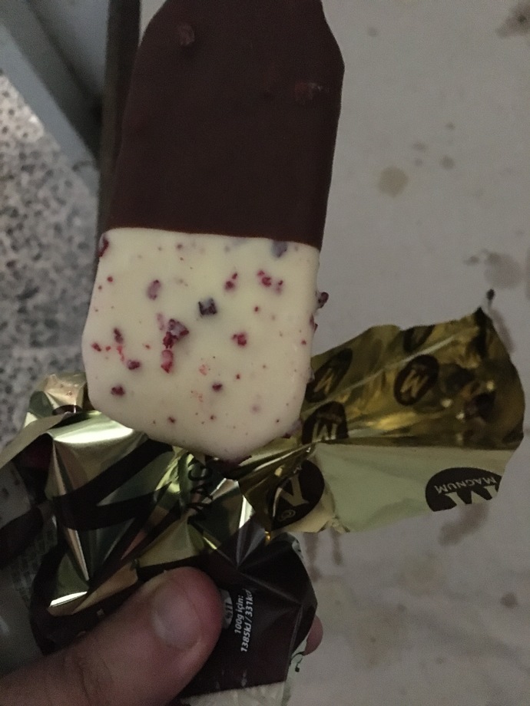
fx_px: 592
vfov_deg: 61.7
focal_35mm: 29
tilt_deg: -71.5
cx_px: 265
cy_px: 353
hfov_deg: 48.2
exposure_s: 1/17
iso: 1250
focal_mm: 4.15
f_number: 2.2
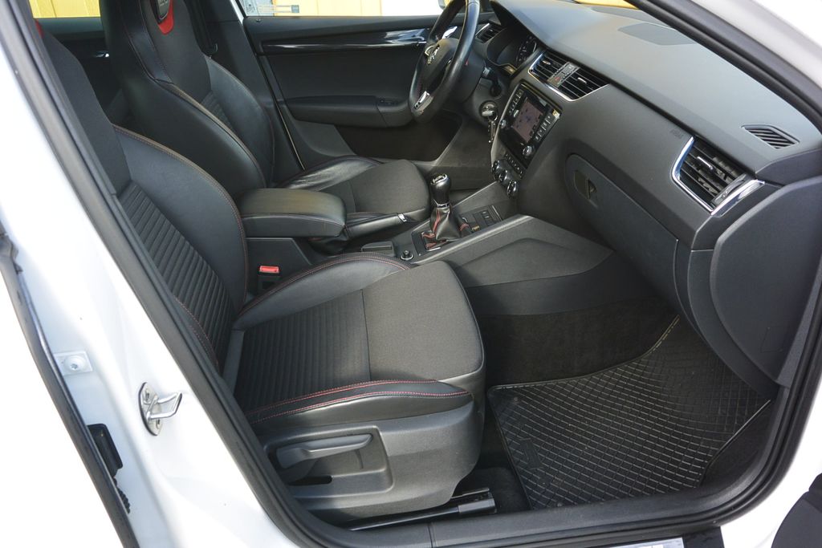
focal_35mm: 27
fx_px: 617
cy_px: 274
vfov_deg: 47.9
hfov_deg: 67.4
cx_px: 411
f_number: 3.5
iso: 160
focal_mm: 10
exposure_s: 1/160
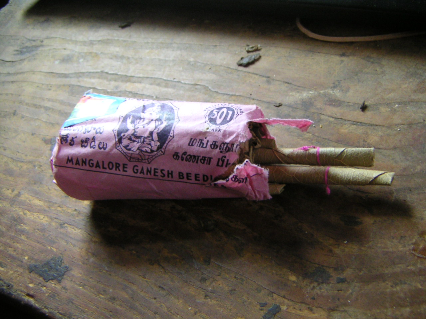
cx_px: 213
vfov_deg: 35.1
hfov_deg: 45.8
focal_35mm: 41
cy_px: 160
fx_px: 505
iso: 100
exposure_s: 1/10
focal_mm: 5.4
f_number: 2.9
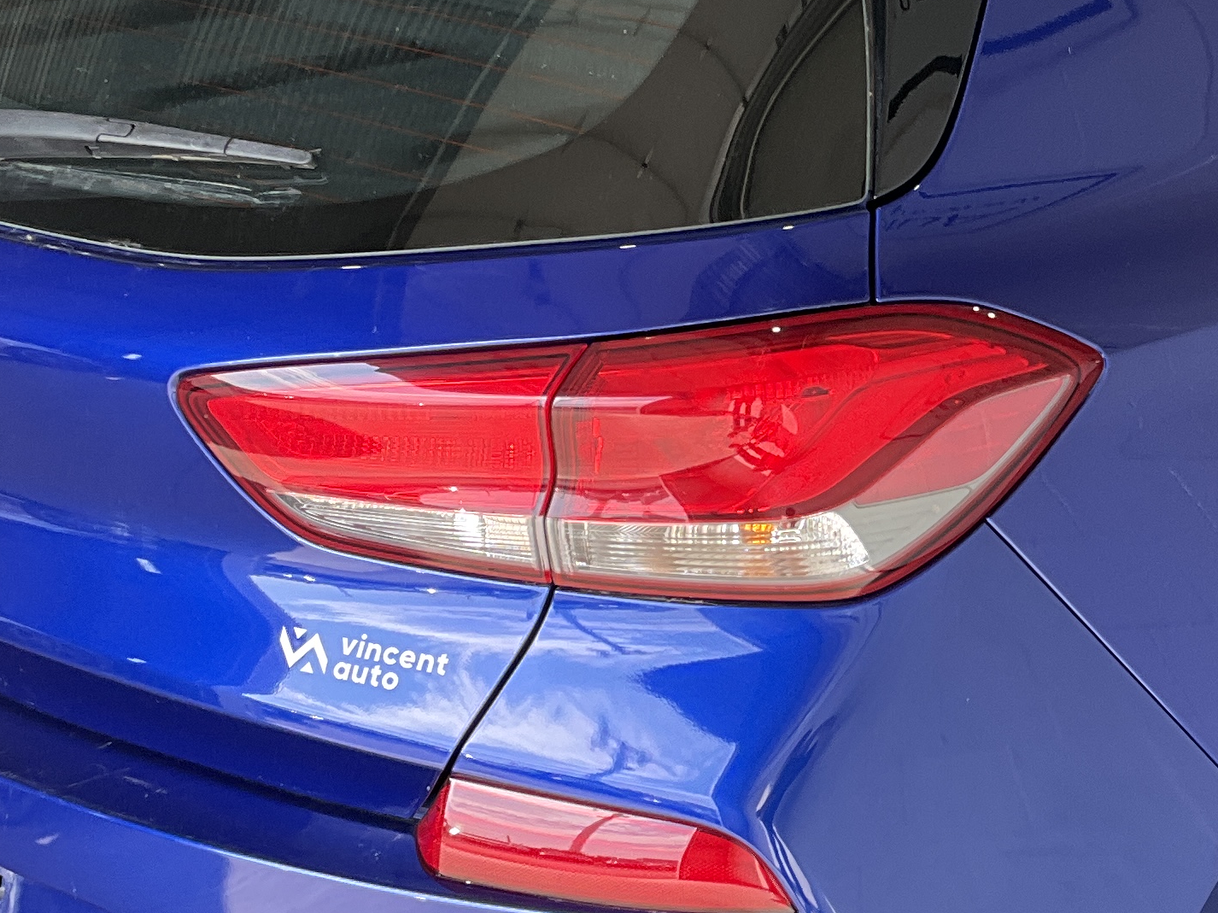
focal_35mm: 82
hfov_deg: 23.3
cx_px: 1068
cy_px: 445
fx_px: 2885
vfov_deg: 18.0
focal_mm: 3
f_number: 1.8
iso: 32
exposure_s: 1/122
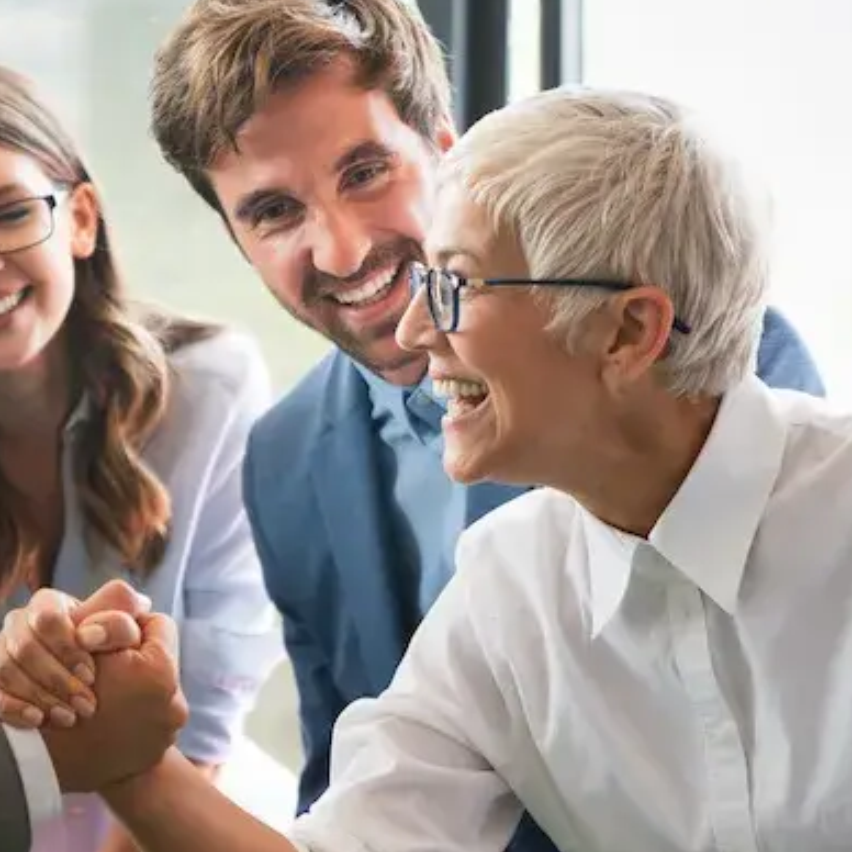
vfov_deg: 9.5
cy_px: 560
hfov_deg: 9.4
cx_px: -46
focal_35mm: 184
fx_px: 5124
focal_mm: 70
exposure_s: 1/250
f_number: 2.8
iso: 800
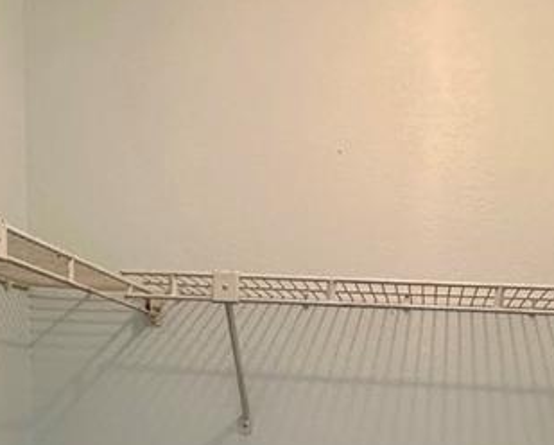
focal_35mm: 53
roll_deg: -2.2
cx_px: 298
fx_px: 870
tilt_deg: -12.9
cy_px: 628
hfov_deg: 35.3
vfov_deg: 23.9
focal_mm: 2.22
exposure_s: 1/120
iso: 250
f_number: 2.2
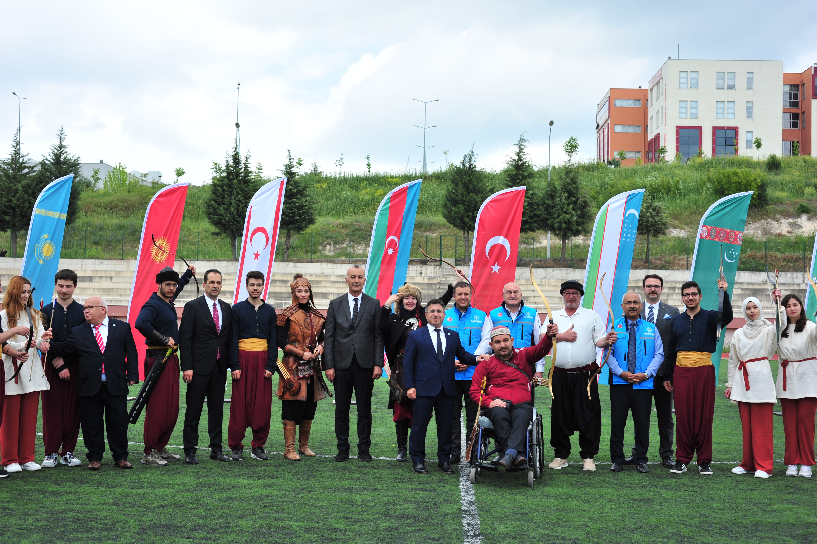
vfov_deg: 27.0
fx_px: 1134
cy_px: 272
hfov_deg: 39.6
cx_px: 408
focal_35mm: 50
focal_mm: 50
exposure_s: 1/800
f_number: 5.6
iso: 320
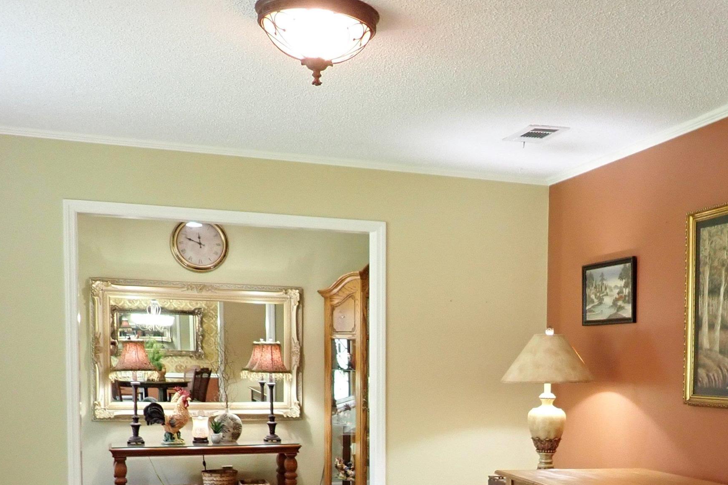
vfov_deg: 28.0
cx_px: 535
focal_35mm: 46
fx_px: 930
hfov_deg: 41.6
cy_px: 448
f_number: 2
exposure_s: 1/30
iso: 250
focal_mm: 4.5
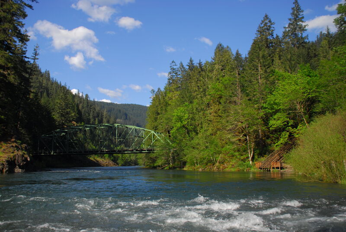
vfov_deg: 40.0
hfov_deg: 57.2
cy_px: 116
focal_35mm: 33
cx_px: 173
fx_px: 317
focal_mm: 22
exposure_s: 1/1600
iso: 200
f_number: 3.8
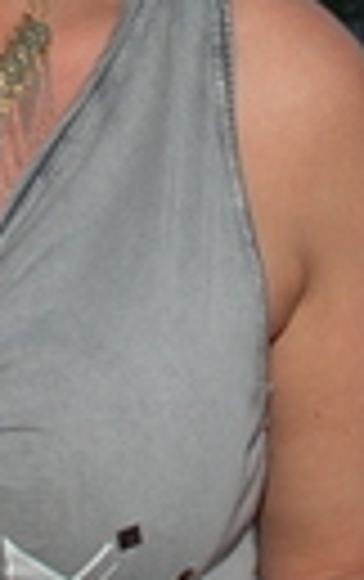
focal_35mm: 171
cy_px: -54
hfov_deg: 7.7
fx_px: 2705
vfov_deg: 12.0
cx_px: 256
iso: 320
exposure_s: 1/60
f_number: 5.6
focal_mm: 20
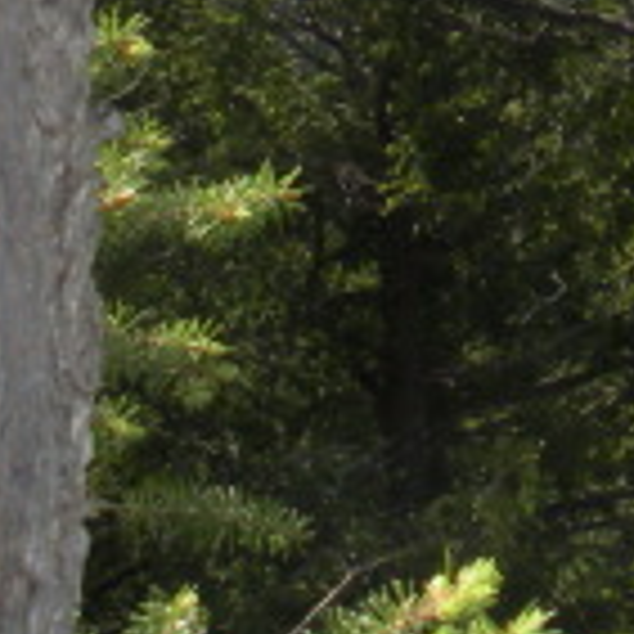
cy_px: -634
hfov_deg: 9.1
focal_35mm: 181
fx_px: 3751
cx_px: 1241
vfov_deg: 9.1
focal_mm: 6.3
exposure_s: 1/640
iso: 88
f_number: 3.5
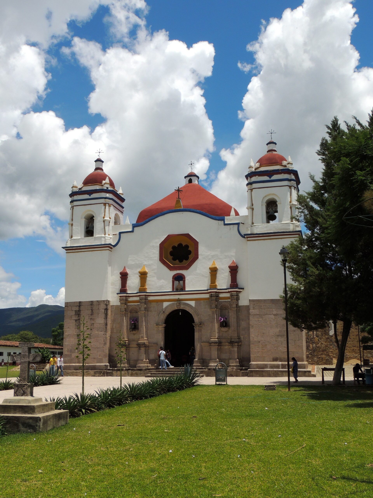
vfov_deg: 52.6
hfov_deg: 40.7
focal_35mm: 35
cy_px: 249
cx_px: 186
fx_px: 503
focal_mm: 6.2
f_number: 5.1
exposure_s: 1/1000
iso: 100
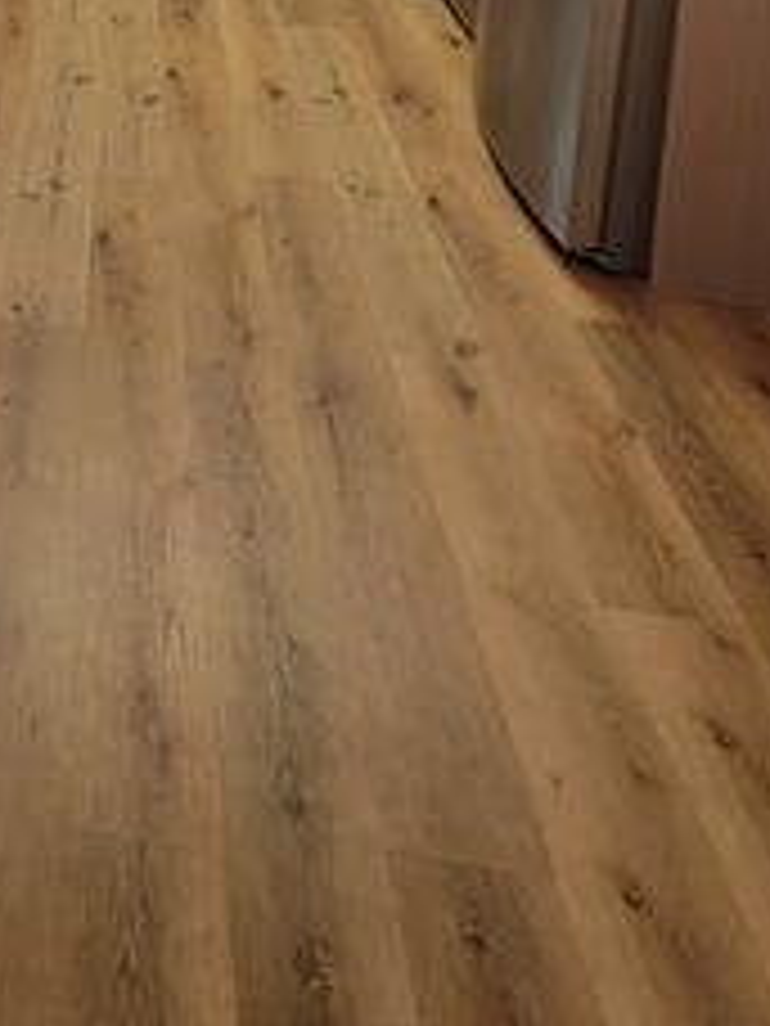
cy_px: -205
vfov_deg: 37.2
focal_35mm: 38
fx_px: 1127
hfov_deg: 31.4
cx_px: -162
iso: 200
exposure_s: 1/60
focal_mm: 2.2
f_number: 2.2
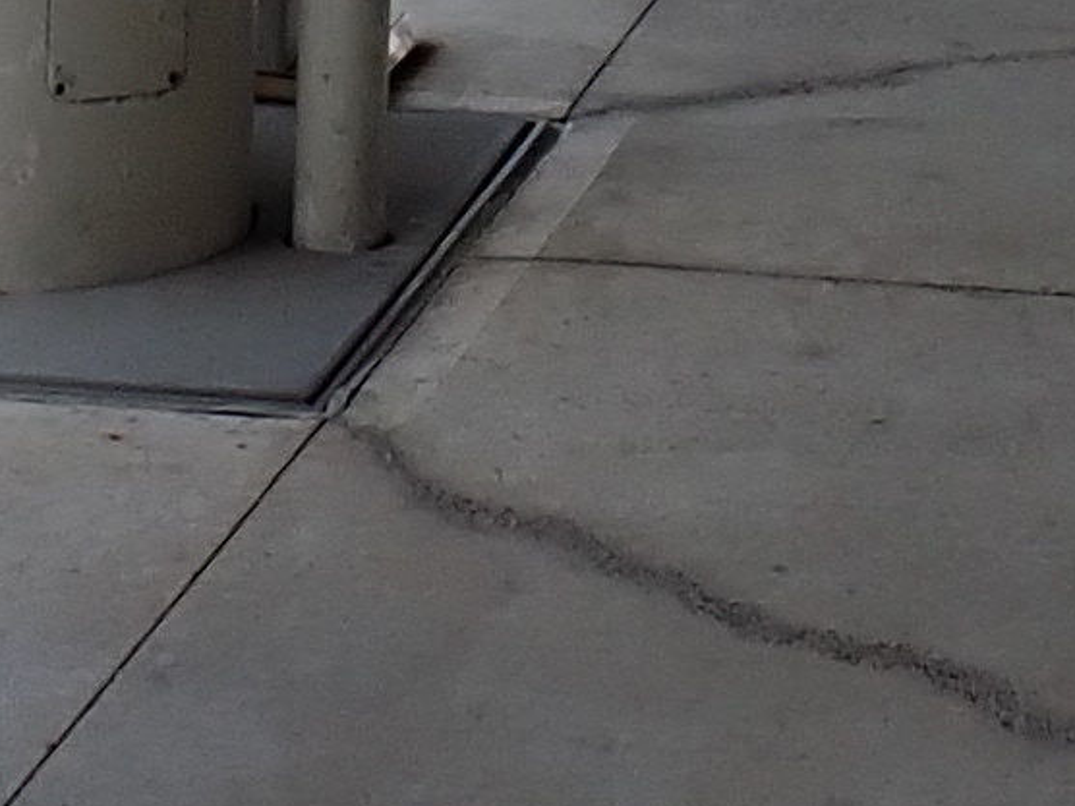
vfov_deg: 7.4
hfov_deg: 11.0
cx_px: 588
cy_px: -1463
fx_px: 5590
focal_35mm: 180
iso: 100
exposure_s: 1/250
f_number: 2.8
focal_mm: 4.5
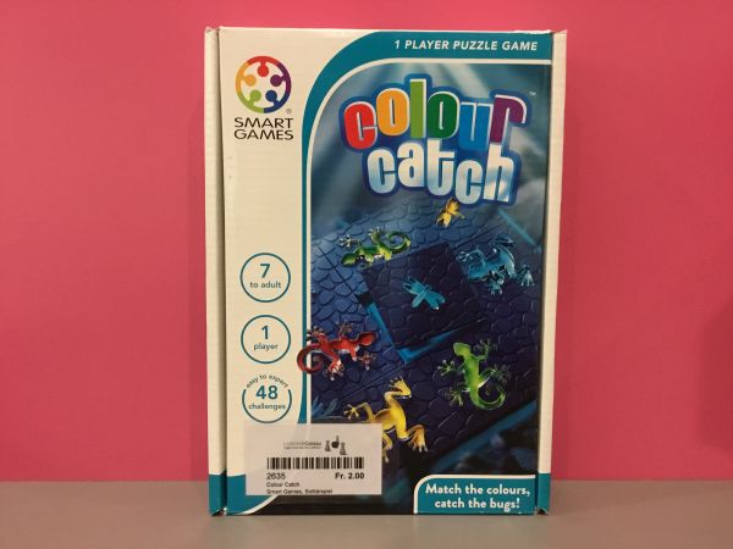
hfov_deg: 58.4
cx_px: 366
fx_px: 656
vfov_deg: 45.4
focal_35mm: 31
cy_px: 274
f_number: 2.4
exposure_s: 1/20
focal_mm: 3.3
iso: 200
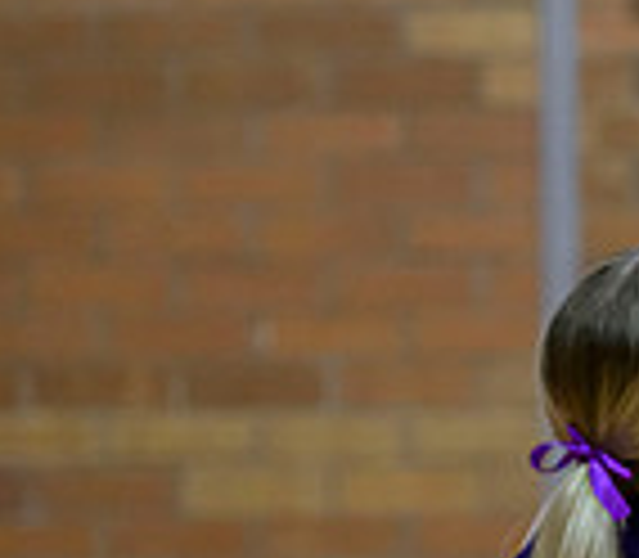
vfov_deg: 2.3
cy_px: 459
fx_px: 13881
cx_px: 934
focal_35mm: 708
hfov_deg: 2.6
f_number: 2.8
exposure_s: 1/1000
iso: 5000
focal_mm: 165
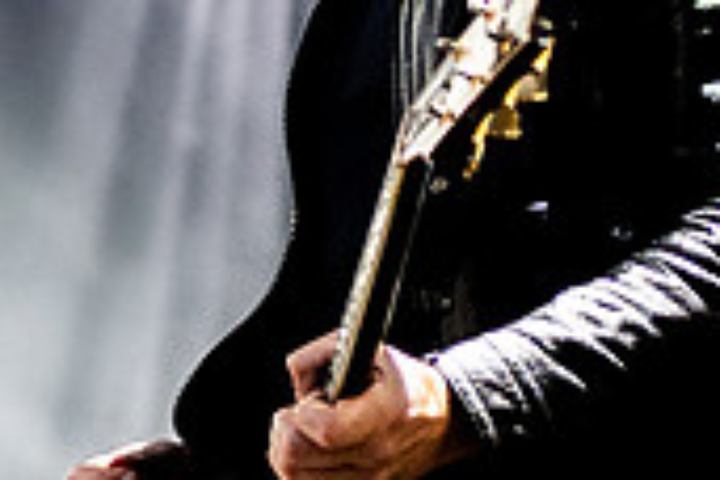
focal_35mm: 442
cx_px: 496
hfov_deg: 4.7
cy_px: -213
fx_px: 8839
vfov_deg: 3.1
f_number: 3.2
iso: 2000
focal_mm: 70
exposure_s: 1/160
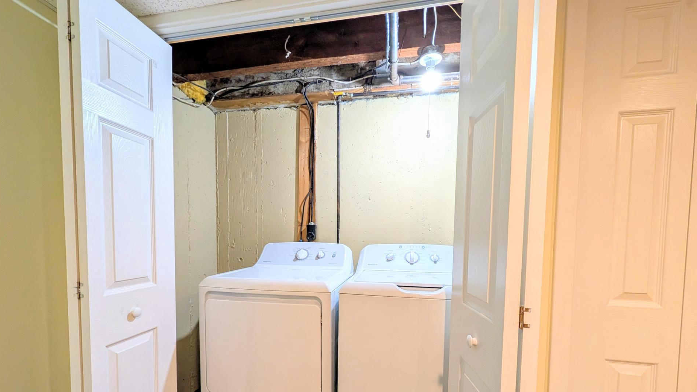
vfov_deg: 72.7
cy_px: 251
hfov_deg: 106.8
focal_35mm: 14
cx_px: 339
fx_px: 259
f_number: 1.7
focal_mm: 2.02
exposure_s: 1/60
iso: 184
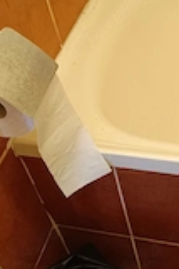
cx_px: 171
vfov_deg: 32.4
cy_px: 154
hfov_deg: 21.2
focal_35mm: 62
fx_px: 463
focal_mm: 5.59
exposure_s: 1/50.3
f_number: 1.88
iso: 707
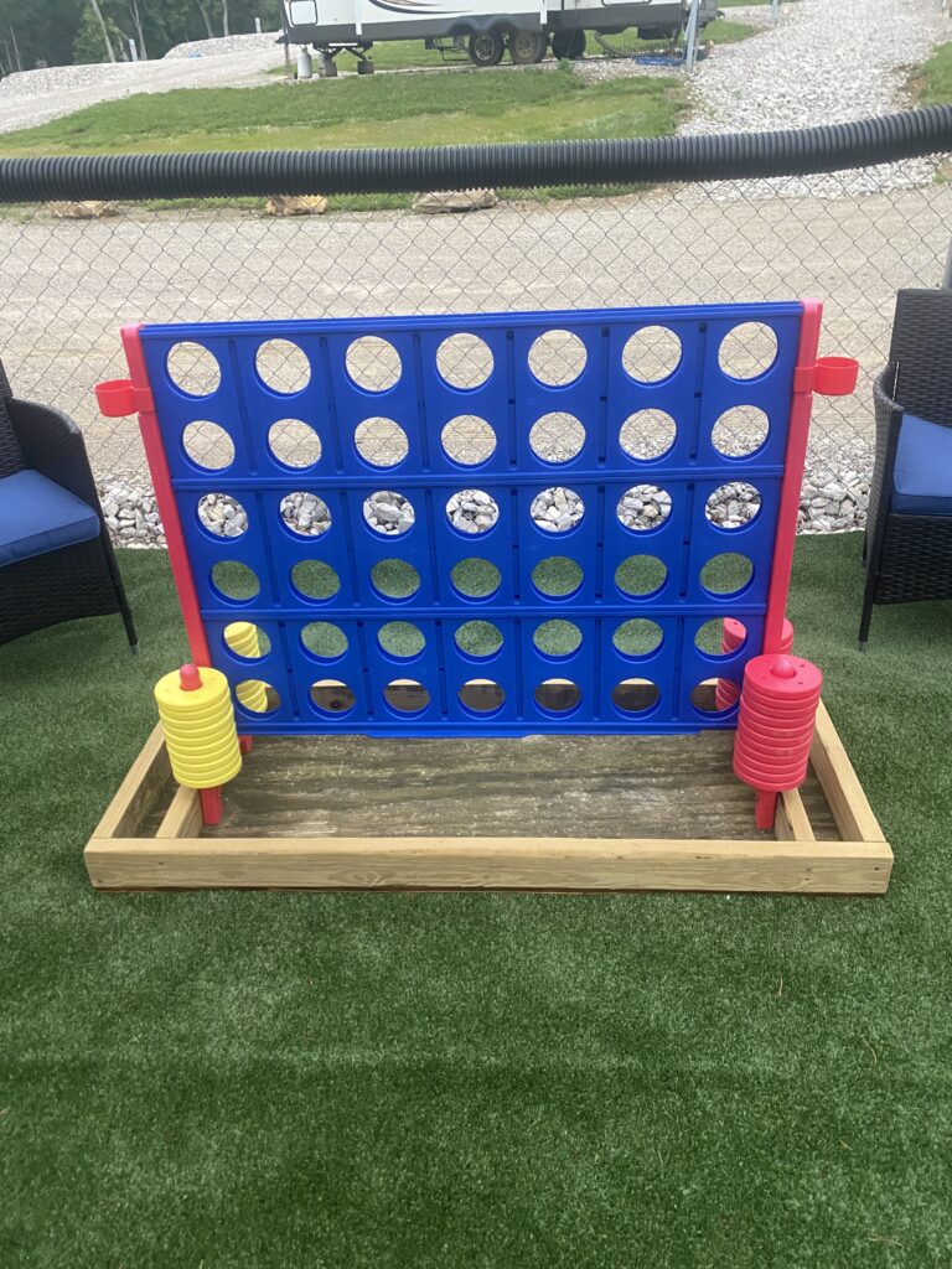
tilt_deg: -28.3
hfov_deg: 53.1
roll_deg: +3.1
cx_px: 476
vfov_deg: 67.3
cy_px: 634
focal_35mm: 26
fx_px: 953
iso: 400
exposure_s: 1/60
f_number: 1.8
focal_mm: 4.25
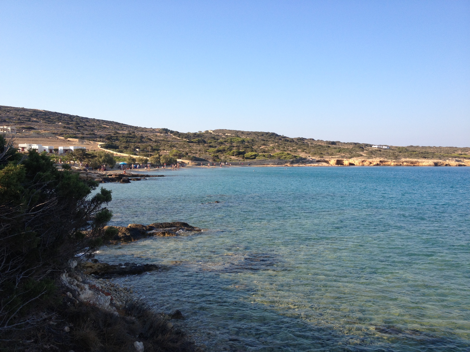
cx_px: 235
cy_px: 176
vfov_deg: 40.7
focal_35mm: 35
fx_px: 475
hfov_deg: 52.6
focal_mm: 4.28
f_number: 2.4
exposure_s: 1/800
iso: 50
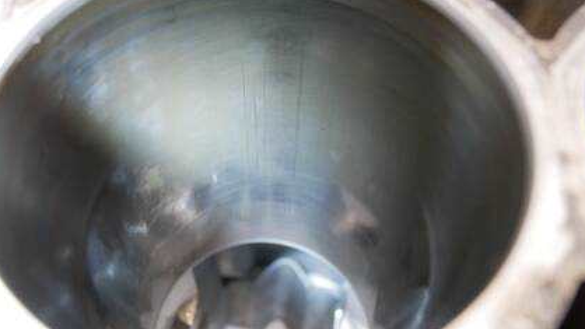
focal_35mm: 30
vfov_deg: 38.9
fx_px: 465
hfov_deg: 64.1
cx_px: 262
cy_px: 158
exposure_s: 1/60
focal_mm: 12
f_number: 3.5
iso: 1000
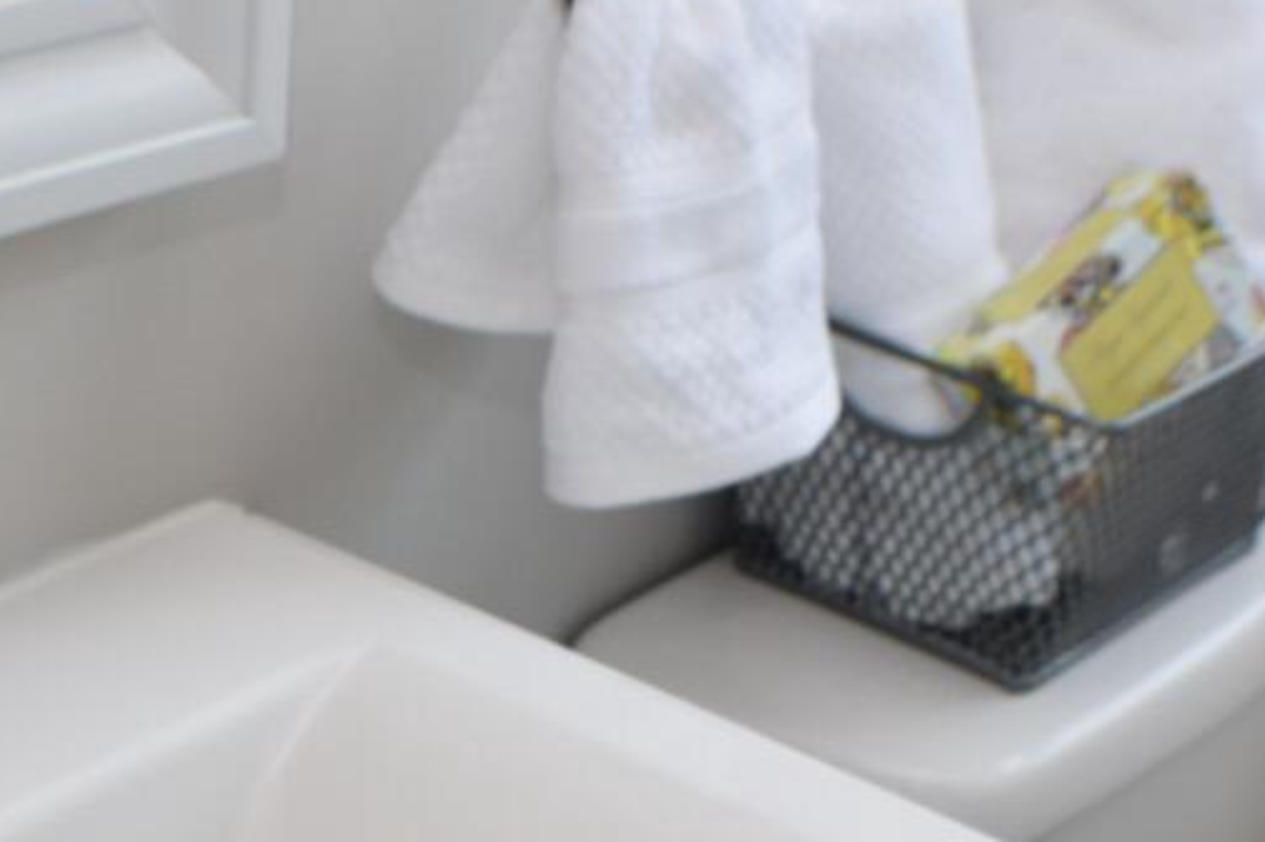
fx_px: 4075
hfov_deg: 17.6
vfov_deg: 11.7
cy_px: 812
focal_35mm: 116
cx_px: 483
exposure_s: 1/80
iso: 400
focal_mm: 24
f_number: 4.5
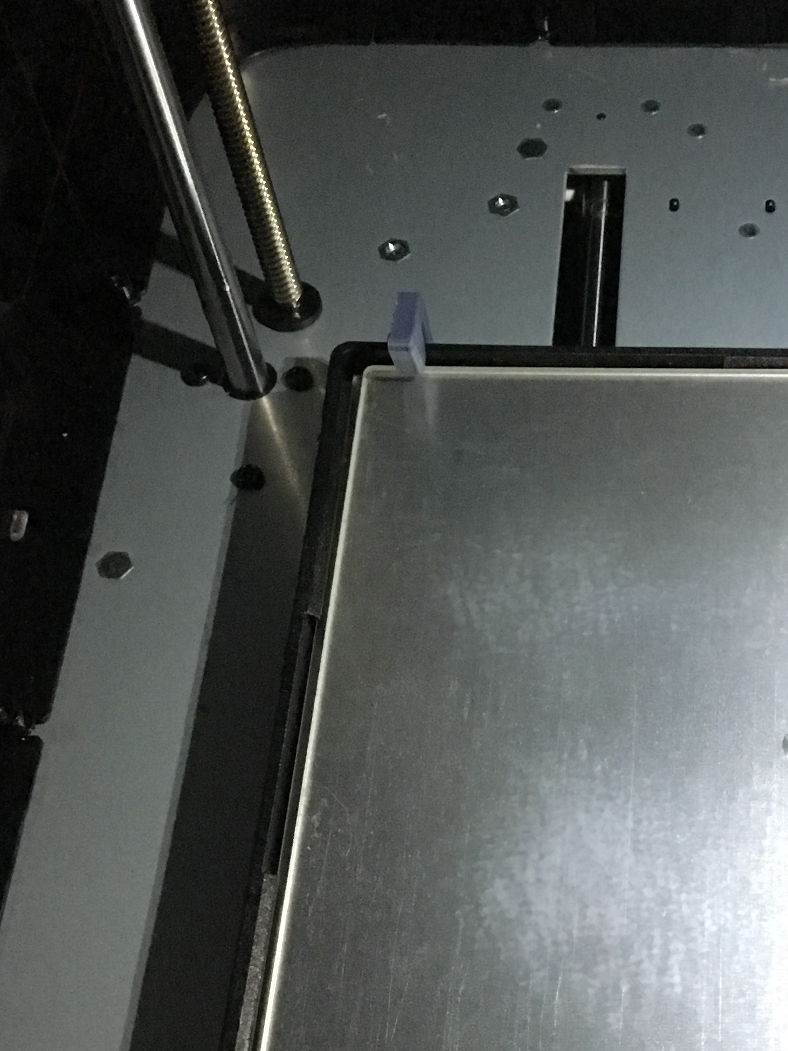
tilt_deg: -55.8
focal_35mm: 60
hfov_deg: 23.5
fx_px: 1821
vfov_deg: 31.6
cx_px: 761
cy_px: 786
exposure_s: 1/15
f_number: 2.2
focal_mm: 4.15
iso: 320
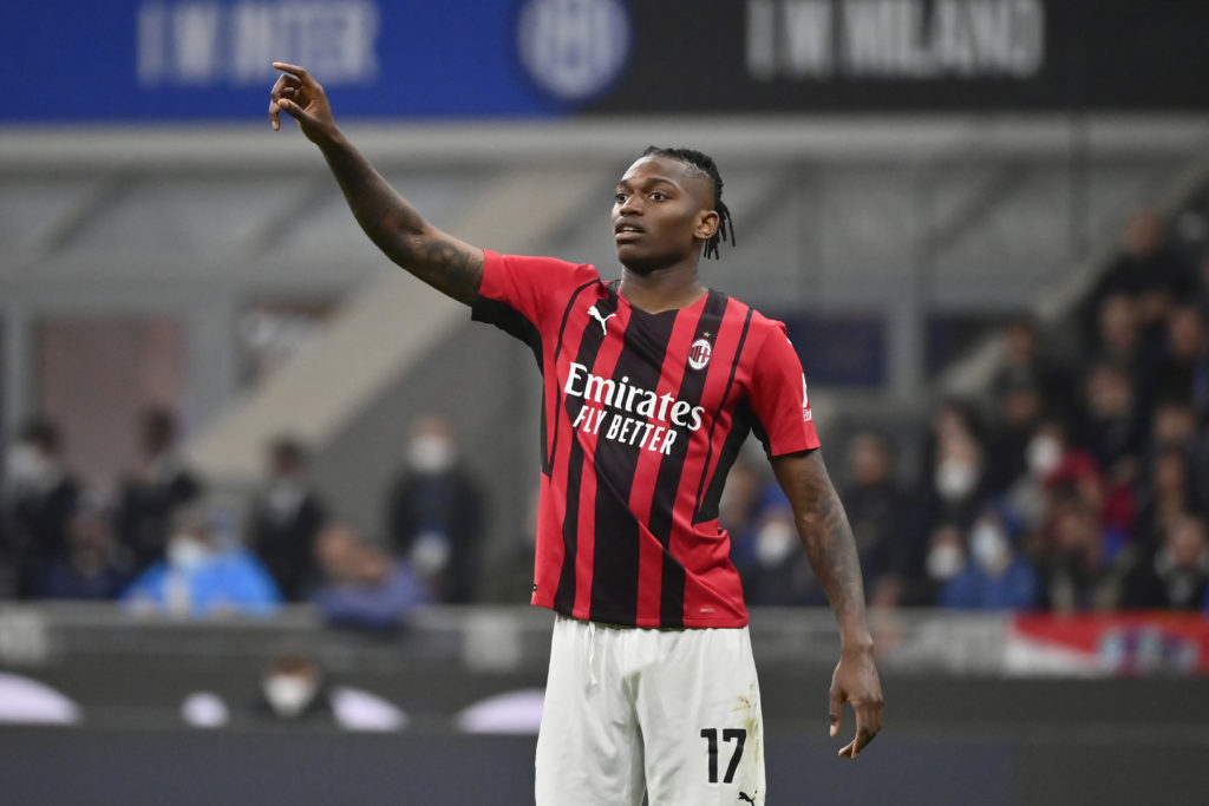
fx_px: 12763
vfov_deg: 3.6
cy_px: 403
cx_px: 604
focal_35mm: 380
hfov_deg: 5.4
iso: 2500
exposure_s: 1/1600
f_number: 4
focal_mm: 380
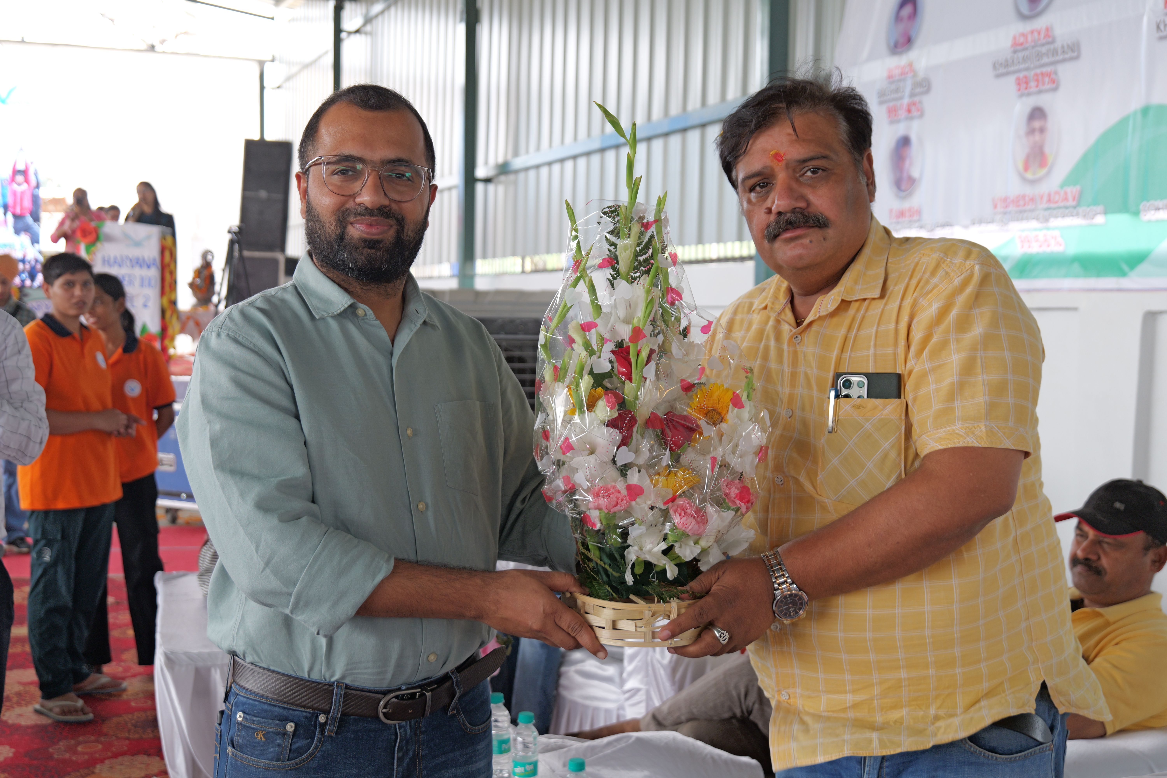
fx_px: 1361
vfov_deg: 31.9
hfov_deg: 46.4
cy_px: 389
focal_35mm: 42
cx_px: 584
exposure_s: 1/100
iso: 400
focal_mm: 42
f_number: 4.9
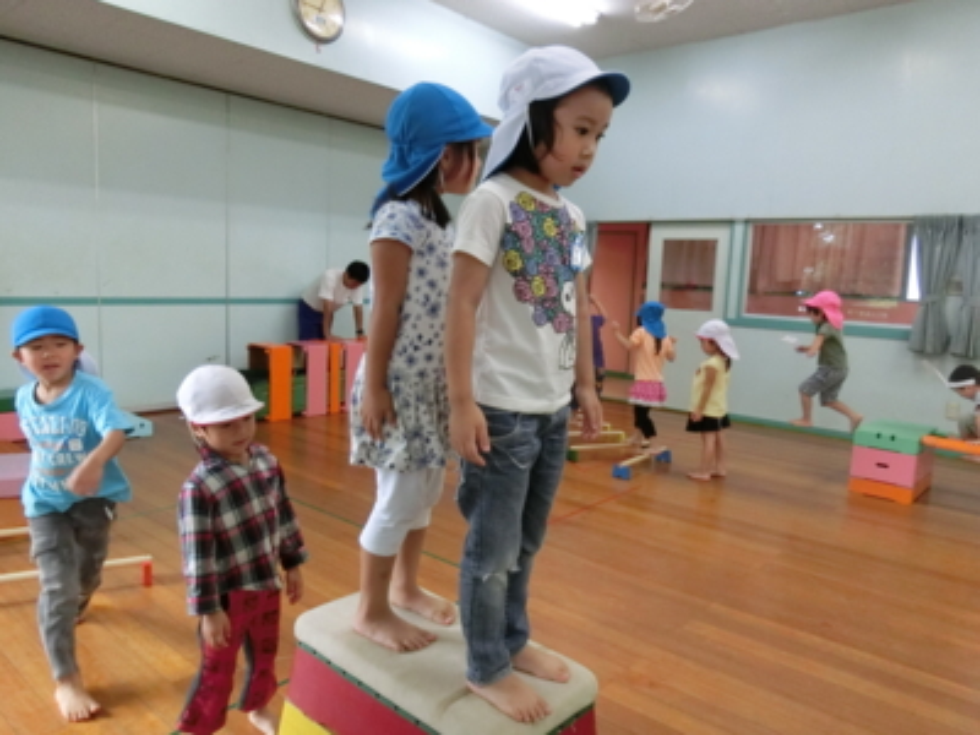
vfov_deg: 54.9
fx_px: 708
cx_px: 490
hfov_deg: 69.4
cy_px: 368
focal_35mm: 25
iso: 800
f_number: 3.5
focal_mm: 4.5
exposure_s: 1/125
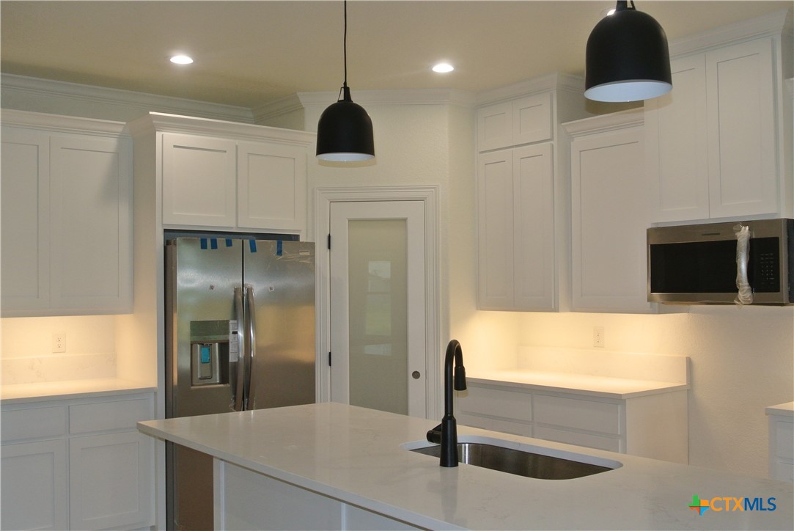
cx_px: 397
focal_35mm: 37
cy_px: 266
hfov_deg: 51.8
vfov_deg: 36.0
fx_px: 817
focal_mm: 14
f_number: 6.3
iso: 400
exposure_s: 1/60
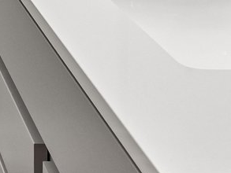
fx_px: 628
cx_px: -173
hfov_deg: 17.4
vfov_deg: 12.8
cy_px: -218
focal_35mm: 94
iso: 360
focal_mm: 14
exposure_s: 1/15
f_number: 8
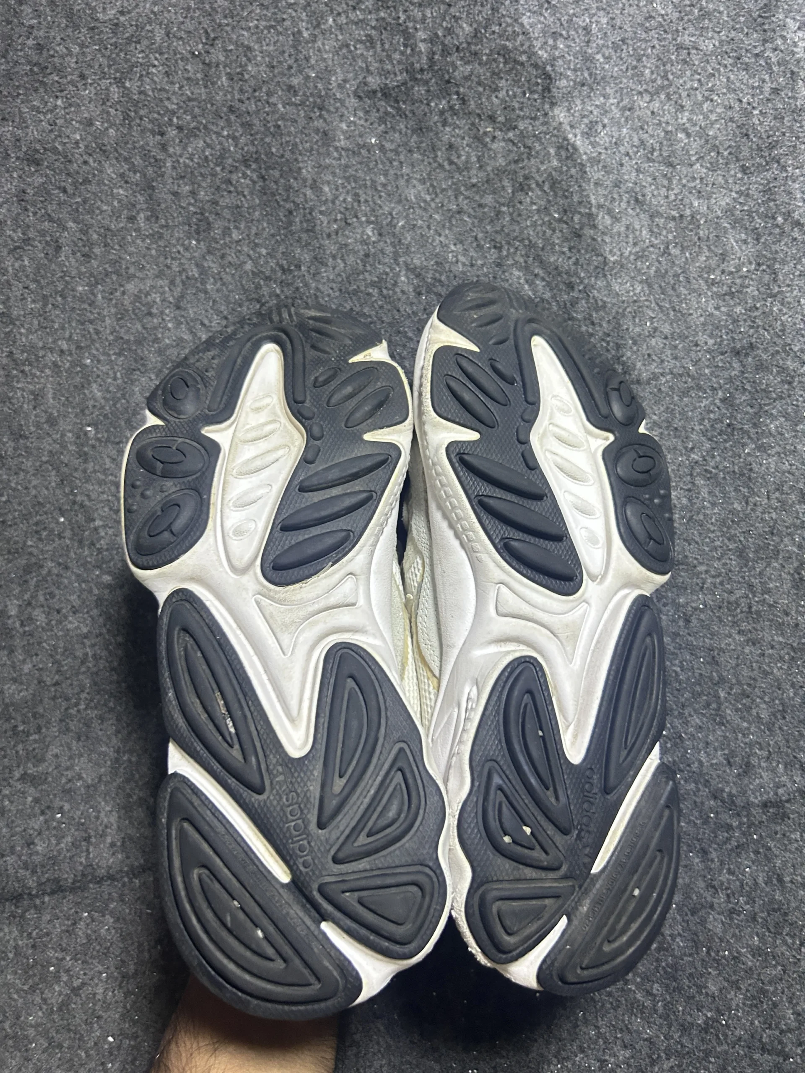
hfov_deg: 53.1
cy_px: 536
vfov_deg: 67.3
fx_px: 806
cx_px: 402
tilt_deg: -61.4
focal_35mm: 26
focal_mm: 5.7
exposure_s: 1/50
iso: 320
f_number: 1.5
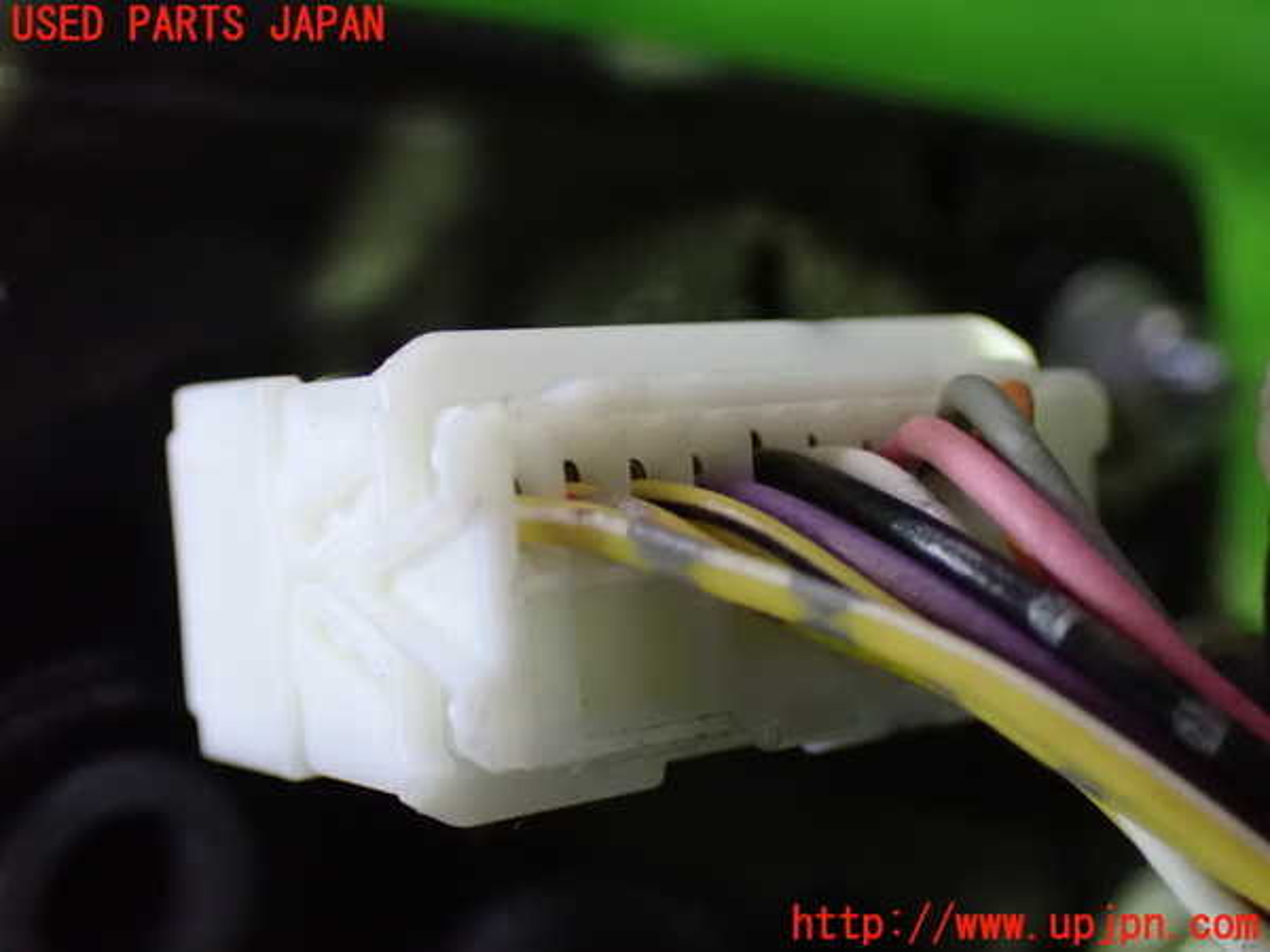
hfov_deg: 40.4
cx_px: 635
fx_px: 1724
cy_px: 476
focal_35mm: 47
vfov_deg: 30.9
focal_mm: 8.4
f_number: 3.1
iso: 1600
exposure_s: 1/40
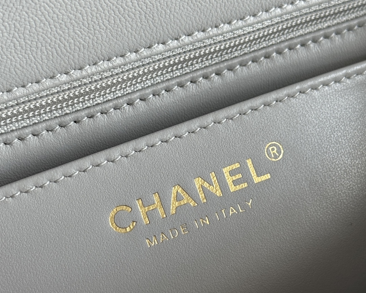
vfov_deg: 24.1
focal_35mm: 63
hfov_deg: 30.0
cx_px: 184
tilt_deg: -66.4
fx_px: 682
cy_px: 199
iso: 80
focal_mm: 6.86
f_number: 1.78
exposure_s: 1/121
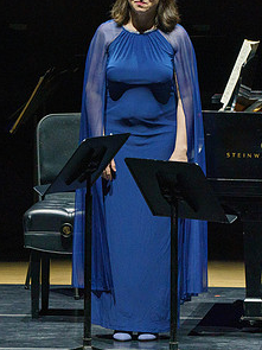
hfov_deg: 2.3
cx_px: 96
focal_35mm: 639
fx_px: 6453
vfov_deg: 3.1
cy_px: 124
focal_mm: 318
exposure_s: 1/320
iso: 3200
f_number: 8
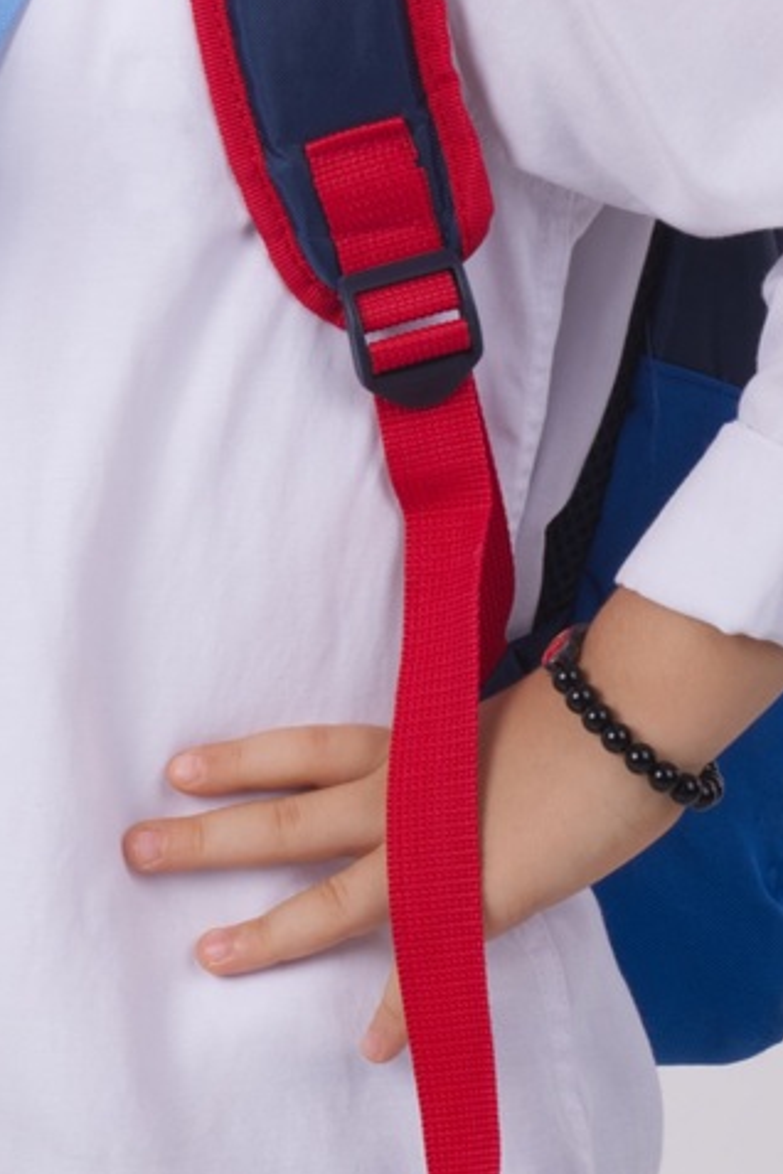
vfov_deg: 12.3
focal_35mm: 165
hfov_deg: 8.3
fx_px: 5383
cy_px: 55
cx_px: 288
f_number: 11
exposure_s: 1/250
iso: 100
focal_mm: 70
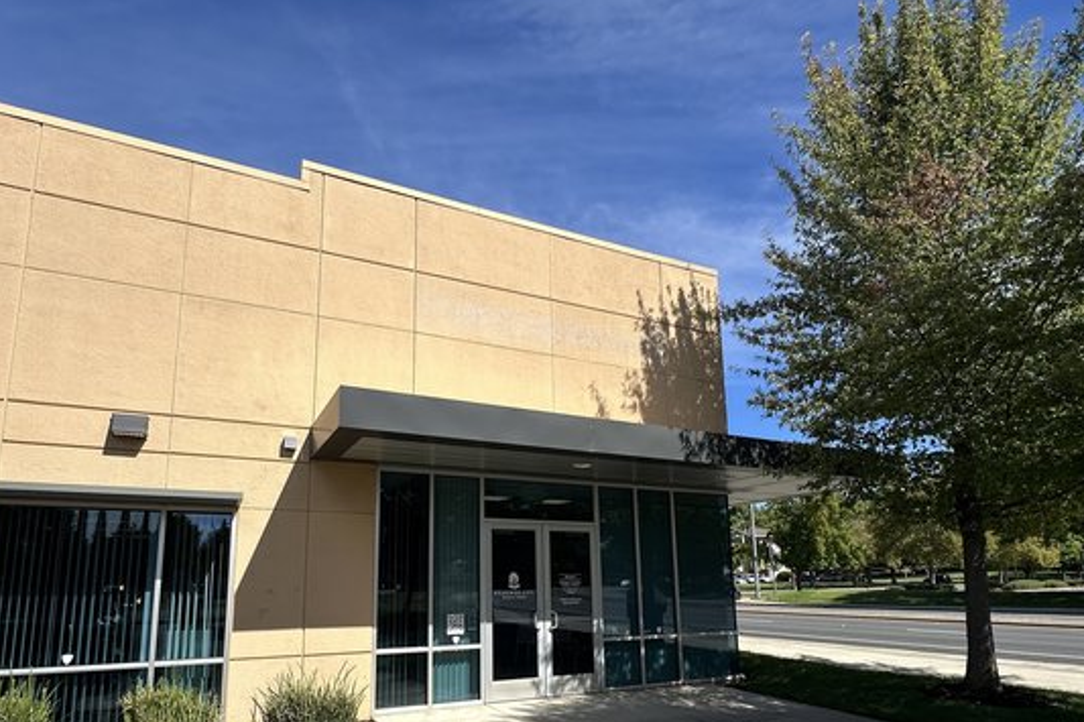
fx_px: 632
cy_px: 478
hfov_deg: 81.1
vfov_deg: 58.2
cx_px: 500
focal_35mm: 21
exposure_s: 1/2053
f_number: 2.2
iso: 50
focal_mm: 2.22
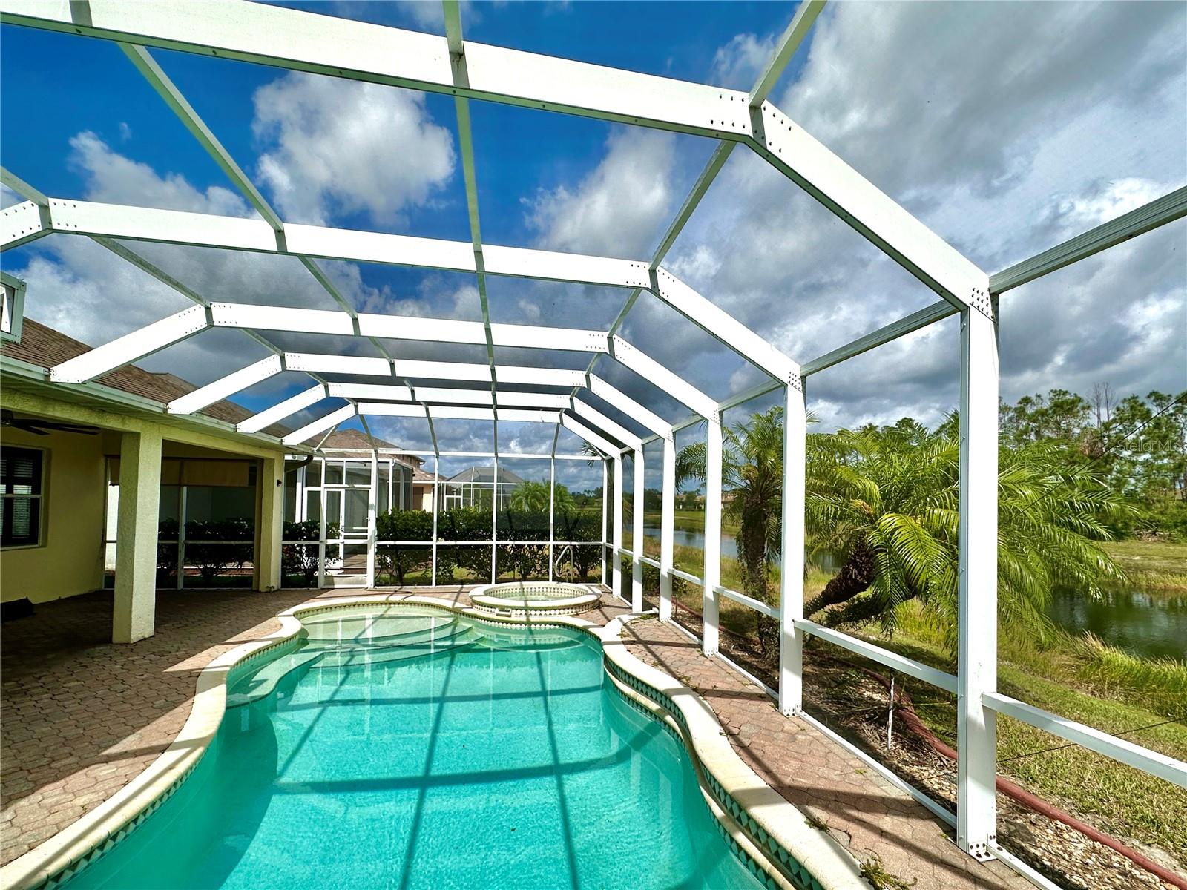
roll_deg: -0.8
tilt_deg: +6.2
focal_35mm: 14
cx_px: 594
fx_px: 480
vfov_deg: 85.7
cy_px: 445
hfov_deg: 102.1
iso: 50
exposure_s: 1/3300
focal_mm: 2.22
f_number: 2.2
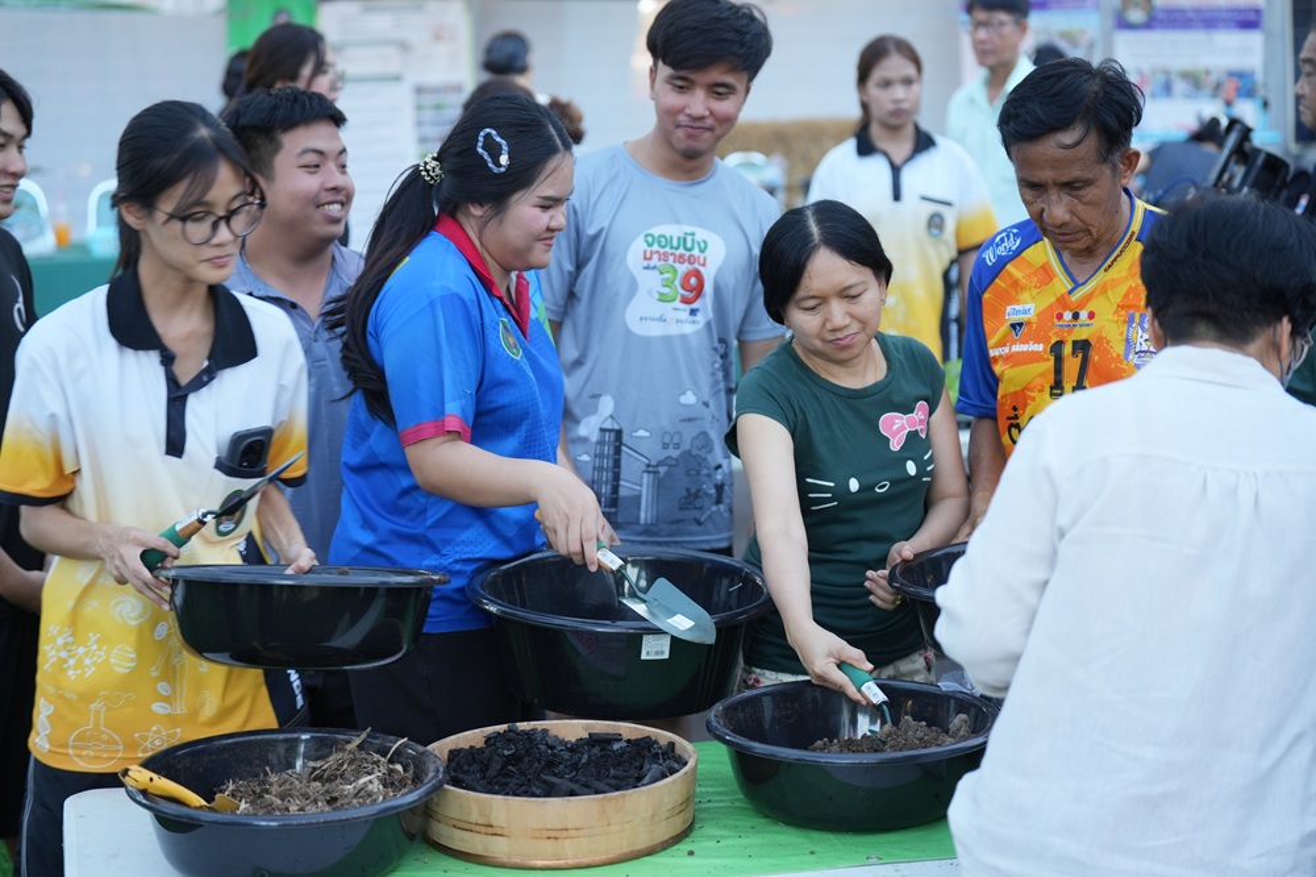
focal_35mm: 70
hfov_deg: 28.9
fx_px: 2558
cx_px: 658
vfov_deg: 19.4
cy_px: 438
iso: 500
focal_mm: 70
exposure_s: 1/125
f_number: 2.8
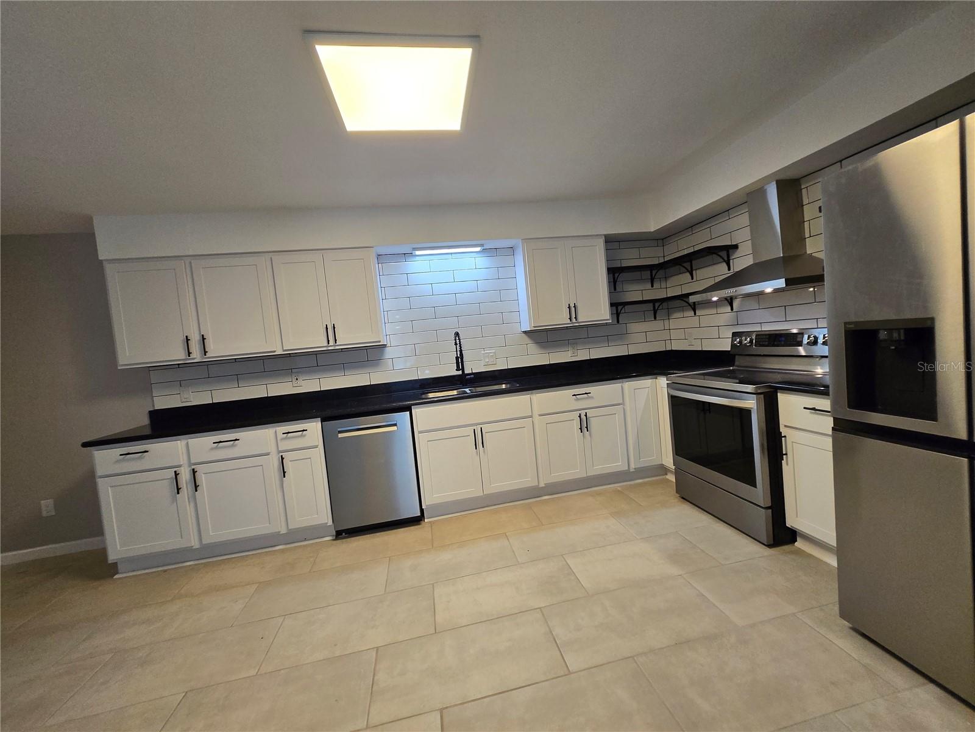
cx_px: 488
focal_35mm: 13
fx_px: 366
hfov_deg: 106.2
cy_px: 366
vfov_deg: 89.9
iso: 80
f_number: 2.2
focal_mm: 1.7
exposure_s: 1/60
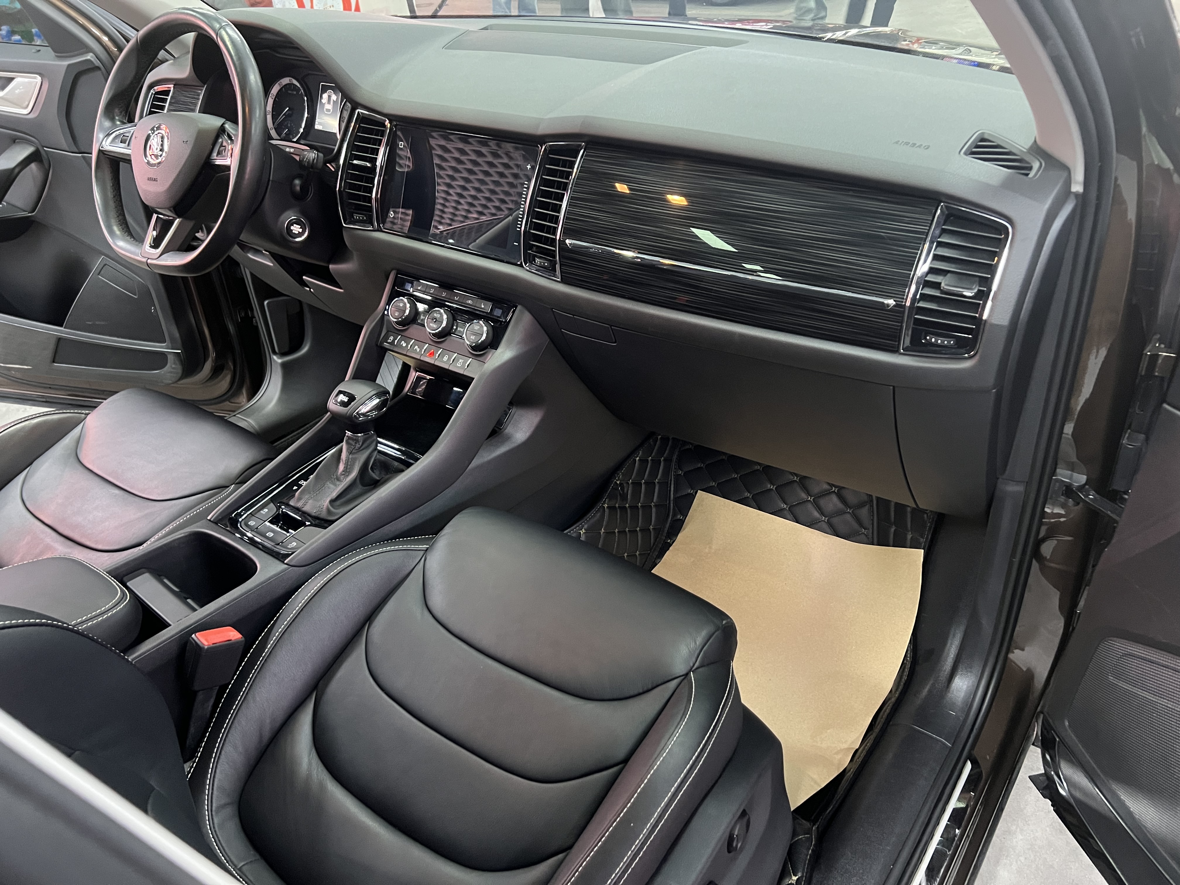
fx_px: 886
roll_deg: +3.0
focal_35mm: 26
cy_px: 442
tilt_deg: -35.1
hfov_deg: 67.3
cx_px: 590
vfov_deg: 53.1
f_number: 1.5
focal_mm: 5.7
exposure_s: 1/33
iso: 500
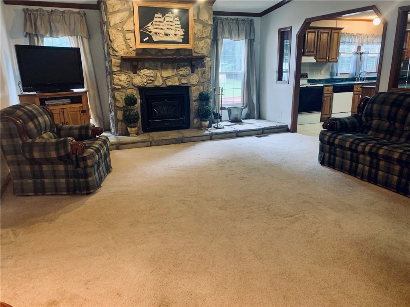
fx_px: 308
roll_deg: +1.0
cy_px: 154
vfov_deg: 53.1
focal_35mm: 26
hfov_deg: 67.3
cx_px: 205
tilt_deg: -15.9
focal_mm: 4.25
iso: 320
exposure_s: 1/60
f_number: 1.8
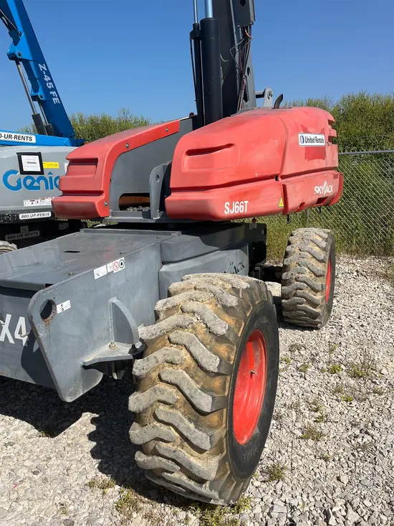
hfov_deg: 53.1
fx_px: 394
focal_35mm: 26
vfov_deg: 67.3
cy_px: 263
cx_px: 197
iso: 50
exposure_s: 1/4854
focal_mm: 5.1
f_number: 1.6
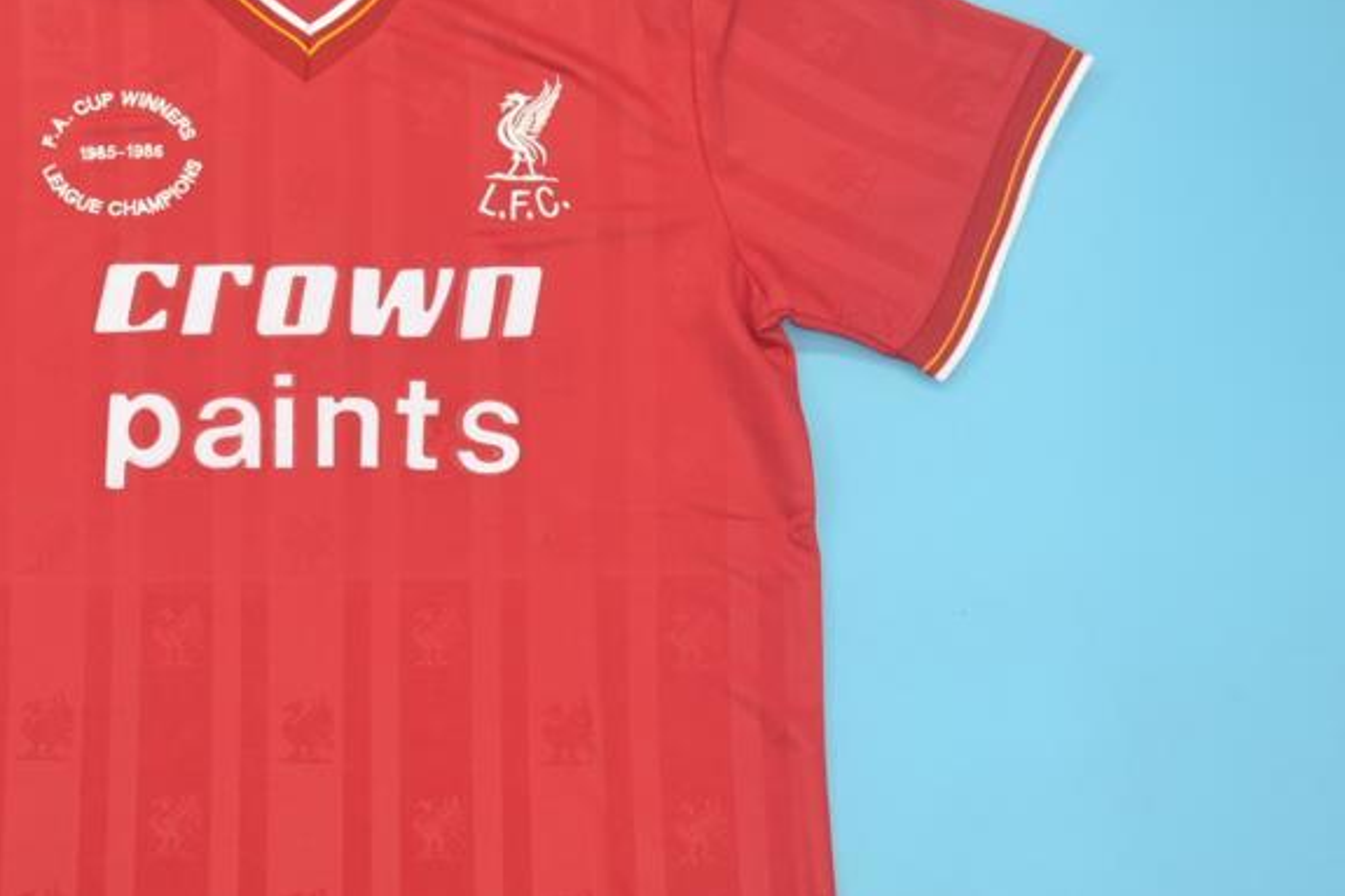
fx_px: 2316
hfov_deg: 31.7
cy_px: 496
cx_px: 306
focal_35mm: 62
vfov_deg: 21.9
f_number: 4.5
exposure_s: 1/80
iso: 200
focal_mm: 22
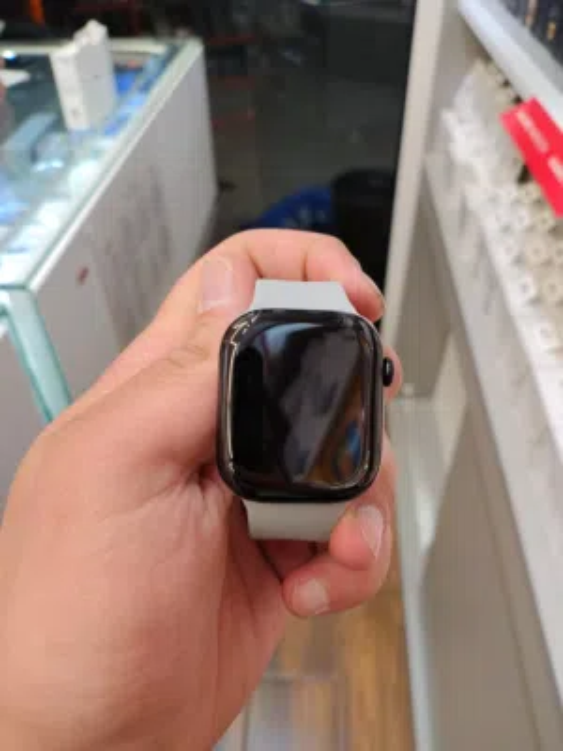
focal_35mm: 25
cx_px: 282
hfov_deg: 54.9
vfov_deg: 69.4
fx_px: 542
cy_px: 376
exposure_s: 1/100
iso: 150
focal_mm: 4.71
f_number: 1.7
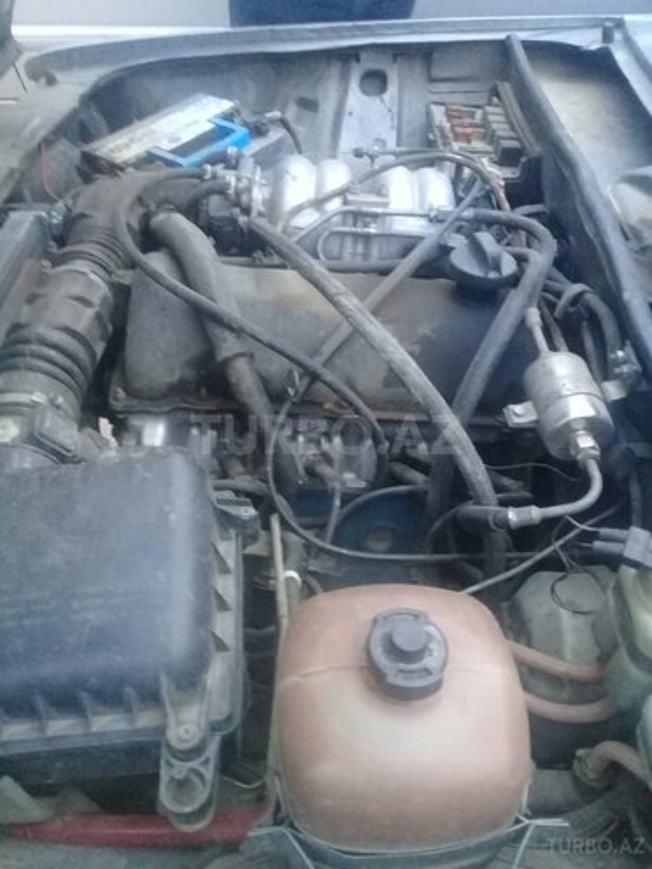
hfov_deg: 45.4
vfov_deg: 58.4
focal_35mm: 31
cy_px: 434
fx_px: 779
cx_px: 326
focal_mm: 3.3
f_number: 2.2
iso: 400
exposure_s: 1/17
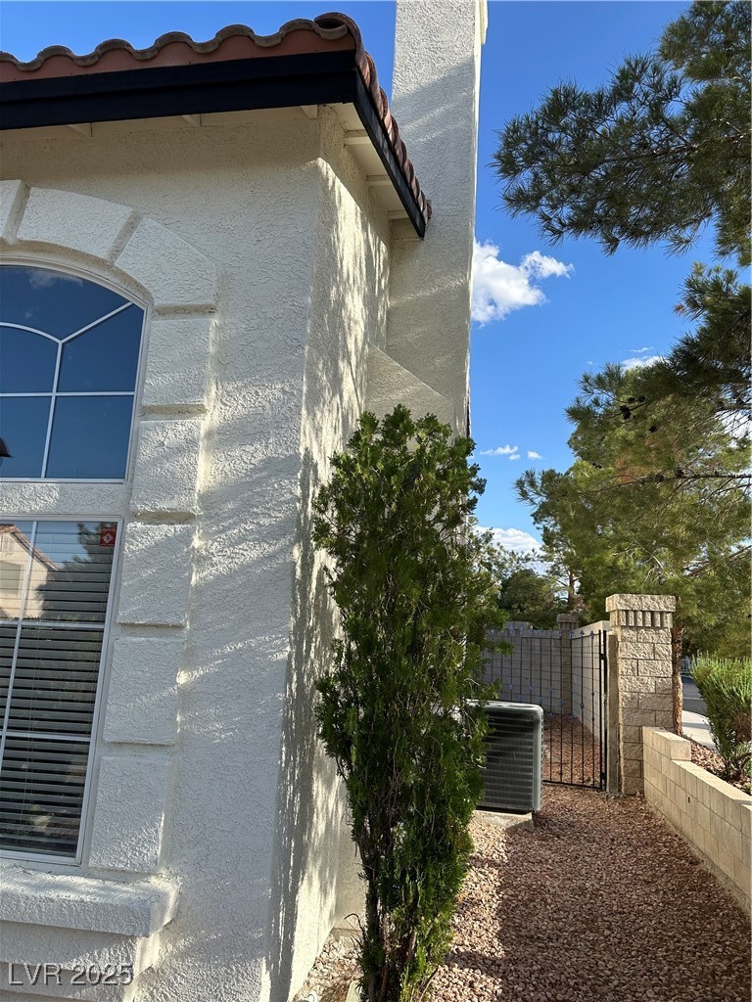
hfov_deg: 56.8
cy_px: 501
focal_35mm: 24
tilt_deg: +12.4
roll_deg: -5.4
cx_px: 376
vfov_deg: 71.6
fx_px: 695
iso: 80
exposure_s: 1/2028
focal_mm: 6.86
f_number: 1.78
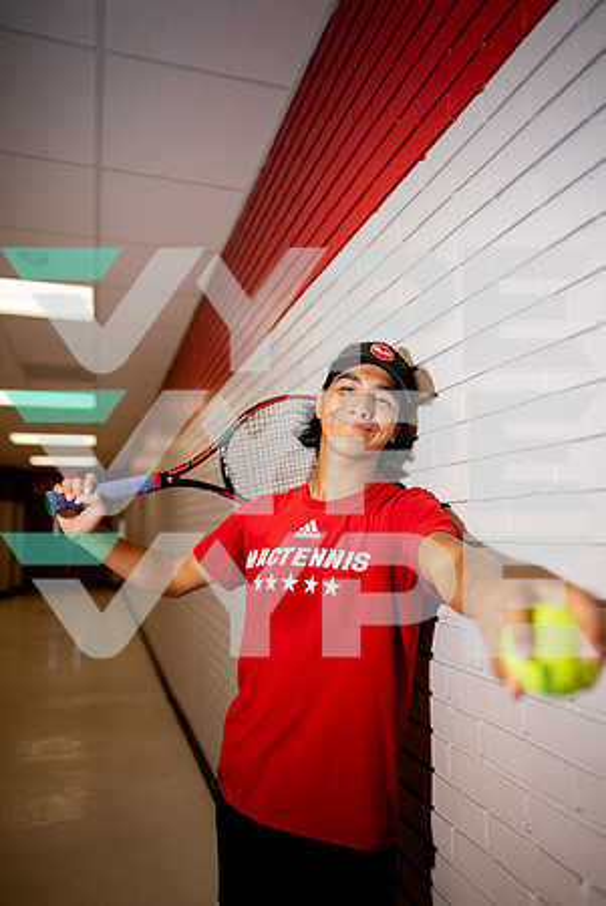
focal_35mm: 24
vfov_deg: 73.7
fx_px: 605
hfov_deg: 53.2
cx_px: 303
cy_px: 453
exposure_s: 1/200
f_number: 1.4
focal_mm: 24
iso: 40
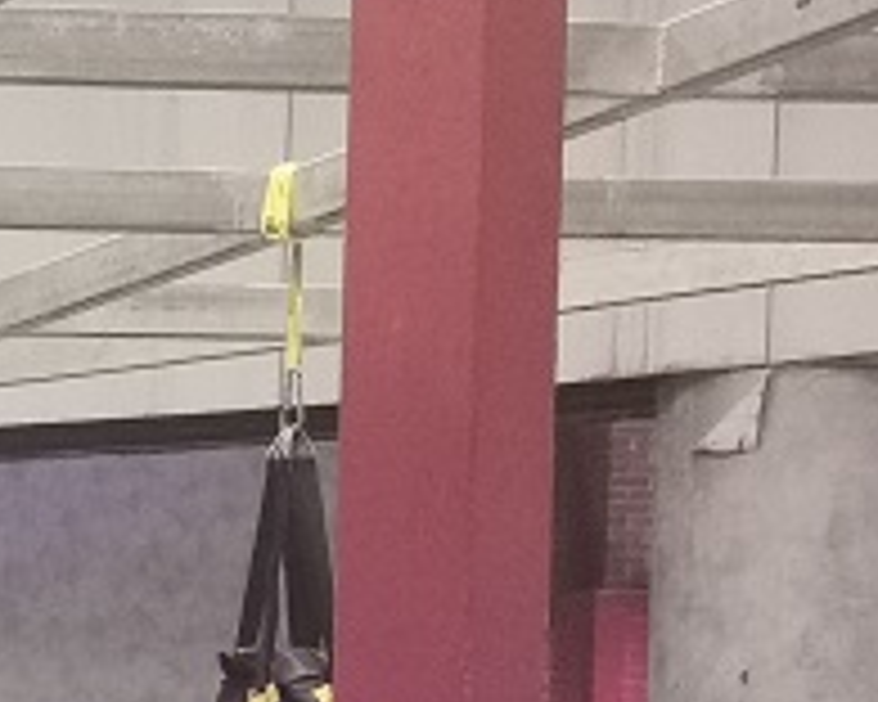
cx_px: -1317
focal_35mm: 197
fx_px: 5119
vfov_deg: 7.5
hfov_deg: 8.8
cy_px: 1492
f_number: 1.6
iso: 500
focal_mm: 5.56
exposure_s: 1/33.3
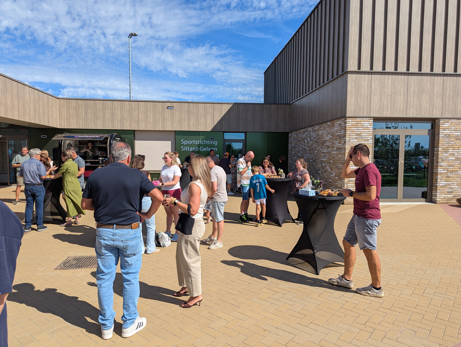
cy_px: 174
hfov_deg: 71.5
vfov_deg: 56.9
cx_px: 230
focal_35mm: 24
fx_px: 320
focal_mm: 6.81
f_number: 1.85
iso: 44
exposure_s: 1/2309
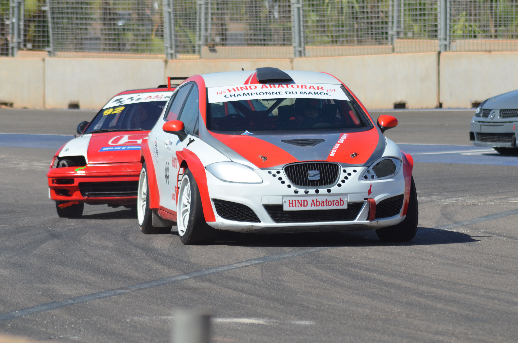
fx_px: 4738
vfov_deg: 4.1
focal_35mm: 330
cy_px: 172
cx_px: 259
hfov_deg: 6.3
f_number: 8
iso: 360
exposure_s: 1/2000
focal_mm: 220
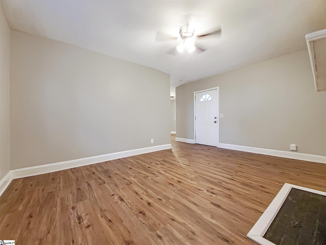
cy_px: 122
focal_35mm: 13
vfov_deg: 89.9
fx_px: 122
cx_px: 163
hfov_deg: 106.2
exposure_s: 1/39
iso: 500
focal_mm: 1.8
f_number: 2.2
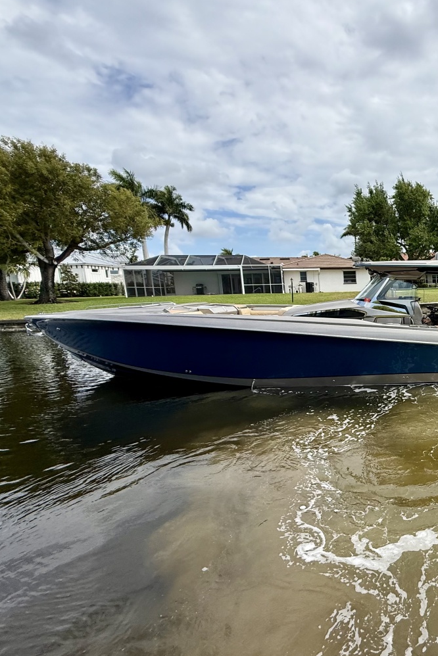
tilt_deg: -6.4
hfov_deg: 49.4
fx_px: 383
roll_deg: +2.5
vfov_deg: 81.2
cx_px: 431
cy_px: 341
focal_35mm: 21
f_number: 2.2
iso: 50
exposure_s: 1/2024
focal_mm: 2.22
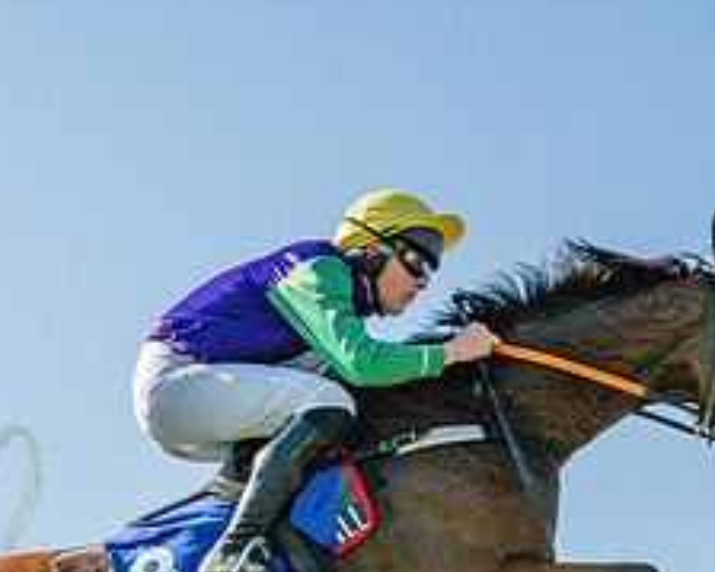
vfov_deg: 15.9
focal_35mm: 93
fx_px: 1967
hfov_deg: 20.4
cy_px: 668
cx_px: 159
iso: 400
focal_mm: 24
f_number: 9
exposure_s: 1/2000
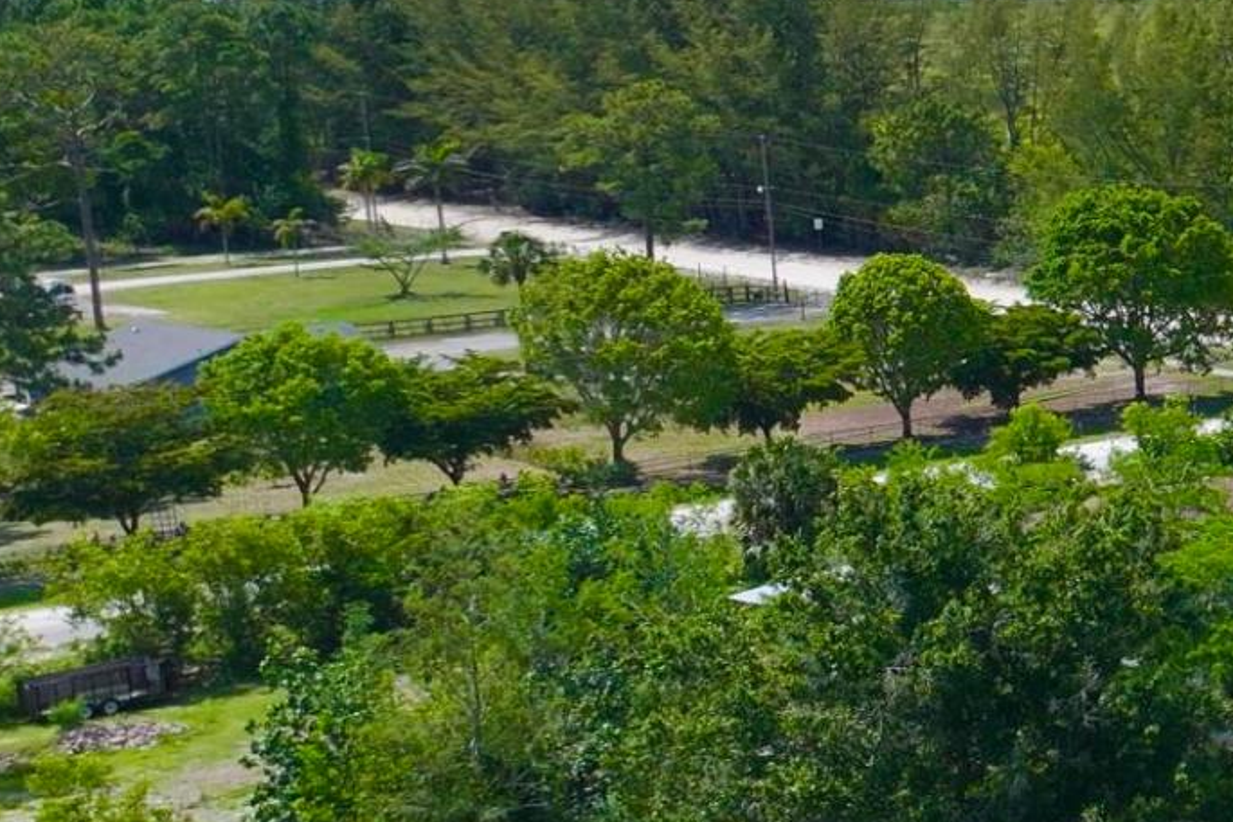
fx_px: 3597
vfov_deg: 13.0
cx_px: 2278
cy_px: 421
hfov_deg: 16.1
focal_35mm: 105
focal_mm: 12.29
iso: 100
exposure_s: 1/2500
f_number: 2.8
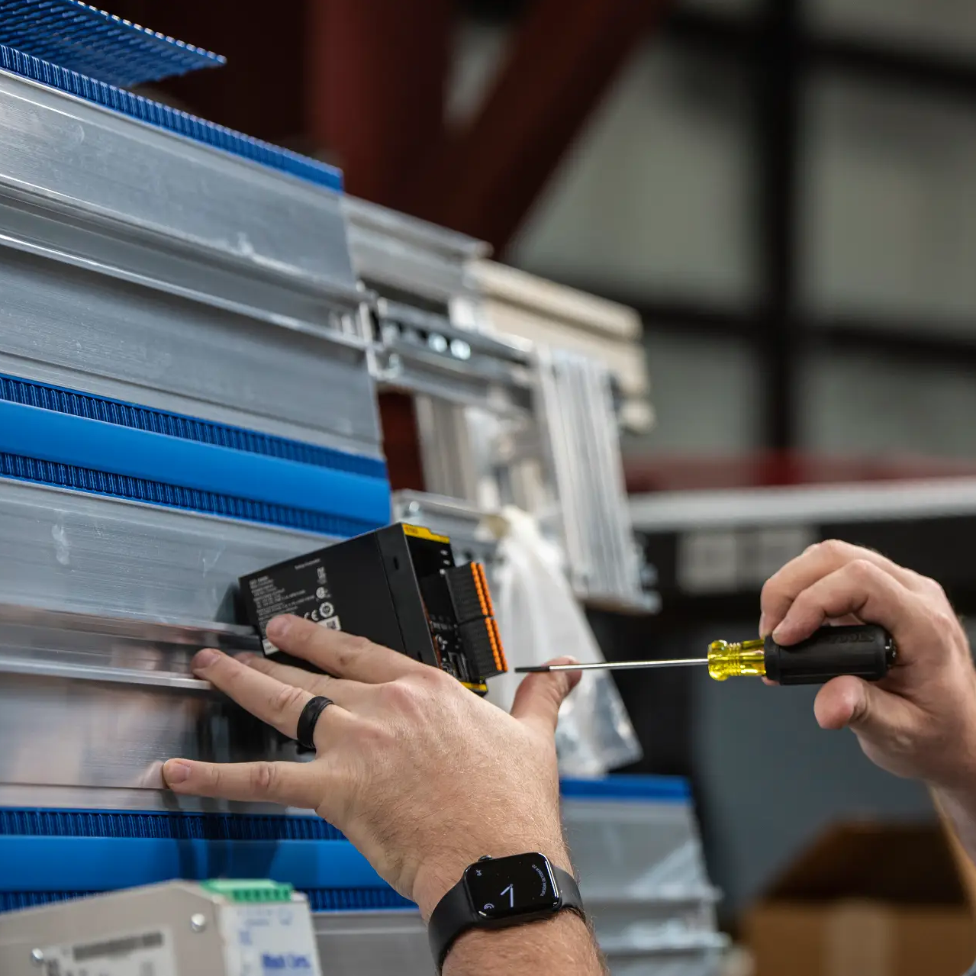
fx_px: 4274
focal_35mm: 134
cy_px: 488
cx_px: 688
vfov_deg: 13.0
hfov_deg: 13.0
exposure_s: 1/160
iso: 800
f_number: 3.5
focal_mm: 105
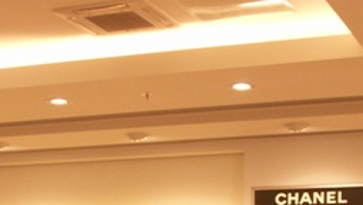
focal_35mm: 101
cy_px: 270
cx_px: 189
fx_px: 973
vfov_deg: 11.7
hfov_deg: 21.1
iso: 100
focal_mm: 7.7
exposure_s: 1/40
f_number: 3.5
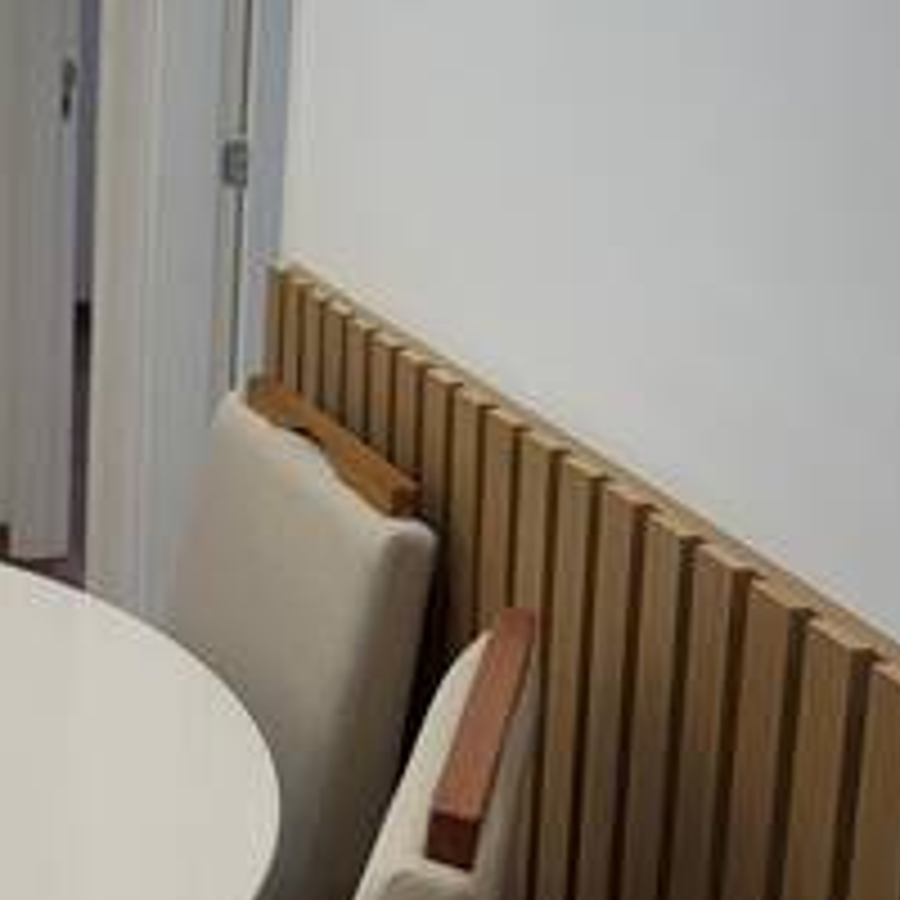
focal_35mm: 68
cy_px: 248
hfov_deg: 23.8
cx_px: -76
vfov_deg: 25.1
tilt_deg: -8.9
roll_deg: -1.7
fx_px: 2000
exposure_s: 1/226
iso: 80
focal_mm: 6.76
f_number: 1.78
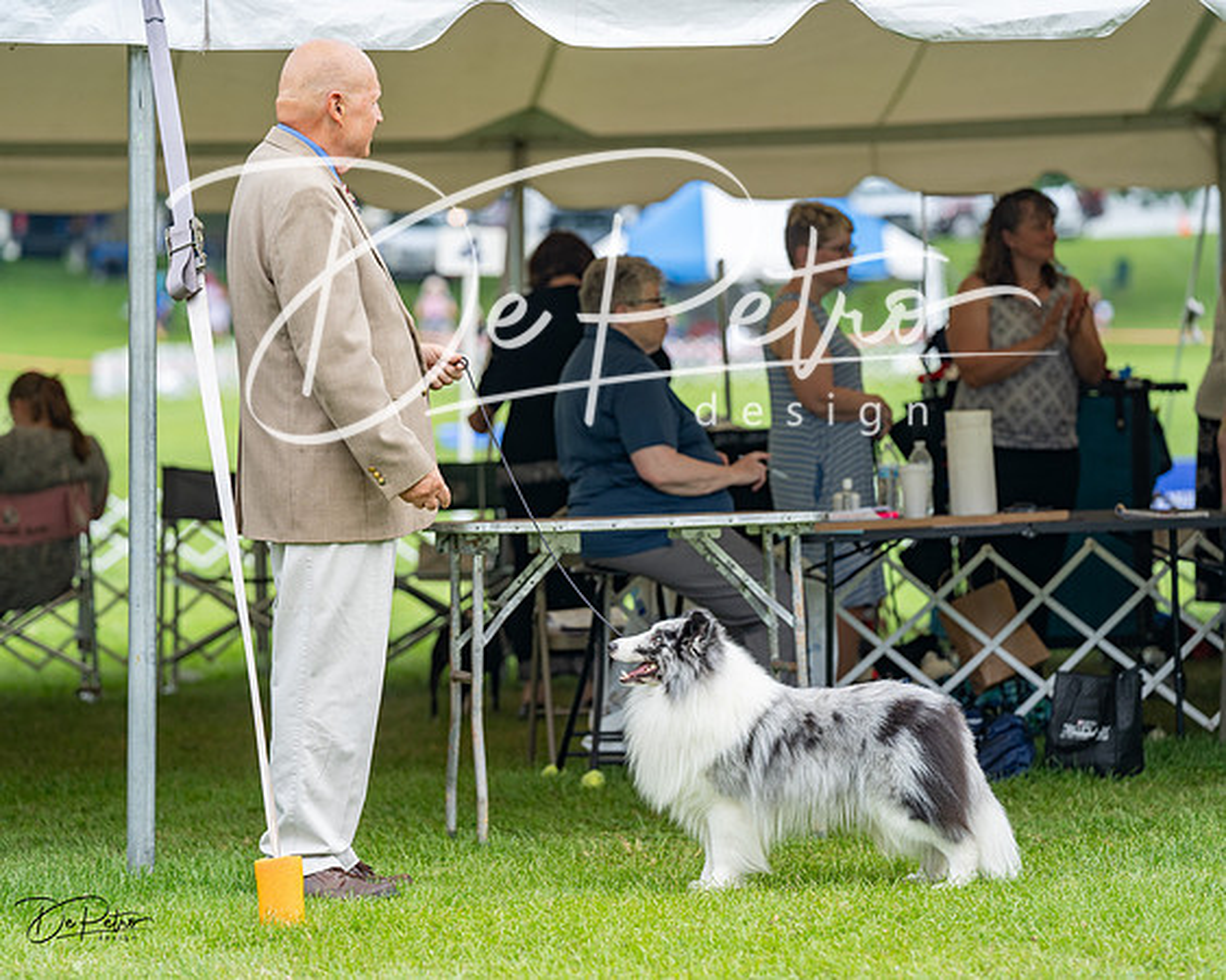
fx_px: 6255
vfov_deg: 9.0
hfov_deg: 11.2
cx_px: 613
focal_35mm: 172
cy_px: 490
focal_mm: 150
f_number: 3.5
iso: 250
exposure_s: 1/800
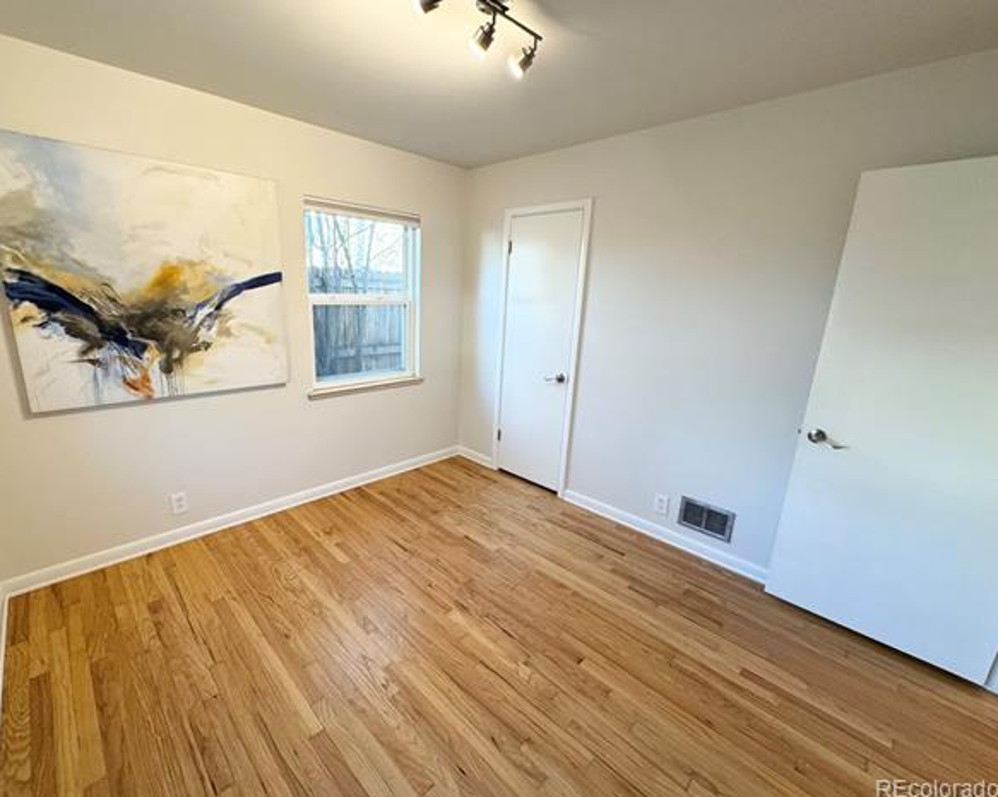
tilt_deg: -14.8
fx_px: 443
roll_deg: -2.2
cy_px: 397
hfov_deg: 96.7
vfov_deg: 84.0
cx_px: 464
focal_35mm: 15
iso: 250
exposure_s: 1/120
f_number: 2.2
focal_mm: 2.22
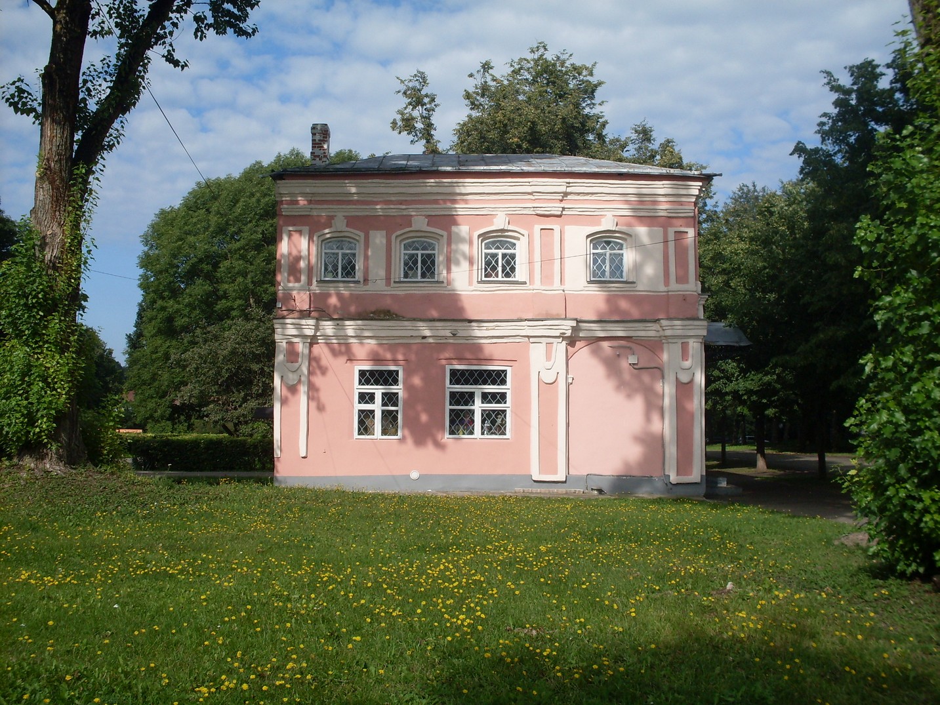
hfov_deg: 49.0
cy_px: 352
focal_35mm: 38
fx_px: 1032
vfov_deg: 37.7
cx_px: 470
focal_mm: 6.3
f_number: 8.4
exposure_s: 1/250
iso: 80
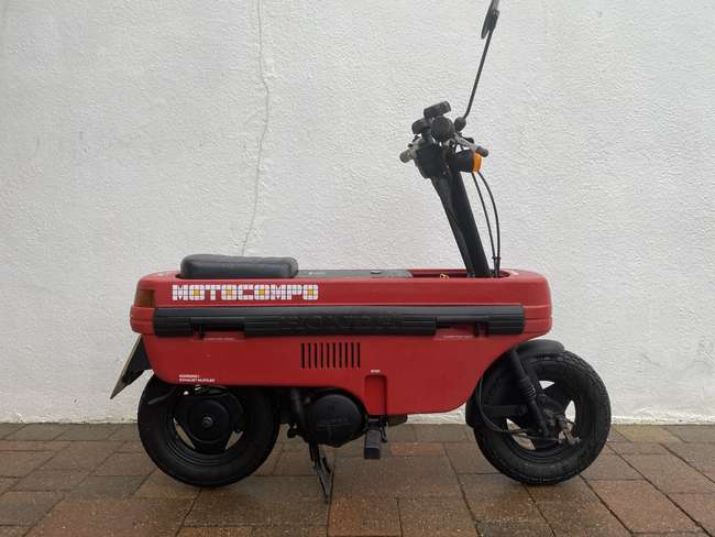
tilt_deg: -3.3
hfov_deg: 67.3
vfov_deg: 53.1
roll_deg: +1.2
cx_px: 358
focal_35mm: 26
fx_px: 537
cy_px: 268
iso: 125
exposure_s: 1/100
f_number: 1.8
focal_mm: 4.25
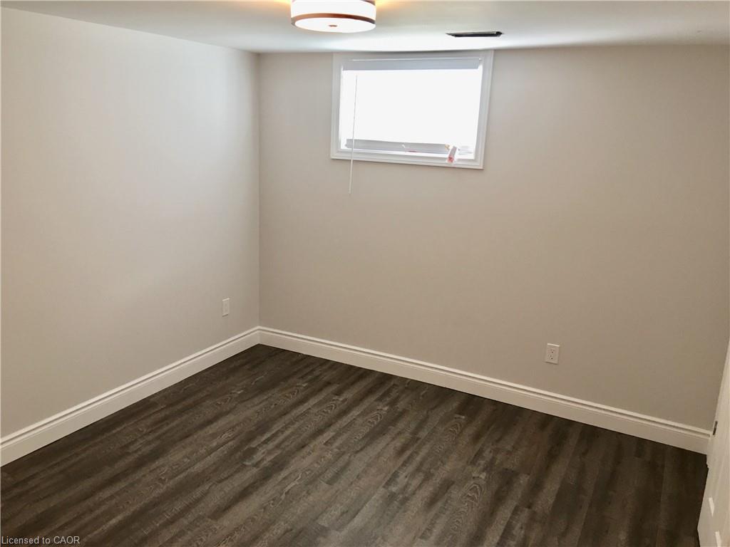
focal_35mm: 29
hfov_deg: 61.7
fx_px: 612
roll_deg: -2.0
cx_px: 365
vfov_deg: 48.2
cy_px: 274
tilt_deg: -13.3
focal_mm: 4.15
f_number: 2.2
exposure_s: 1/15
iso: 40
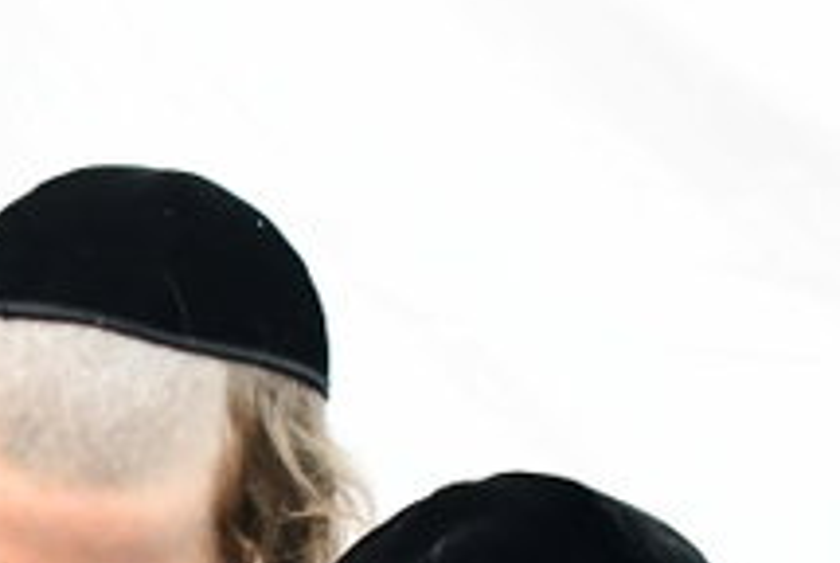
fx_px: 4252
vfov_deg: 7.4
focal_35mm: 182
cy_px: 854
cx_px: -289
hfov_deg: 11.0
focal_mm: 28
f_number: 5.6
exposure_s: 1/125
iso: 4000
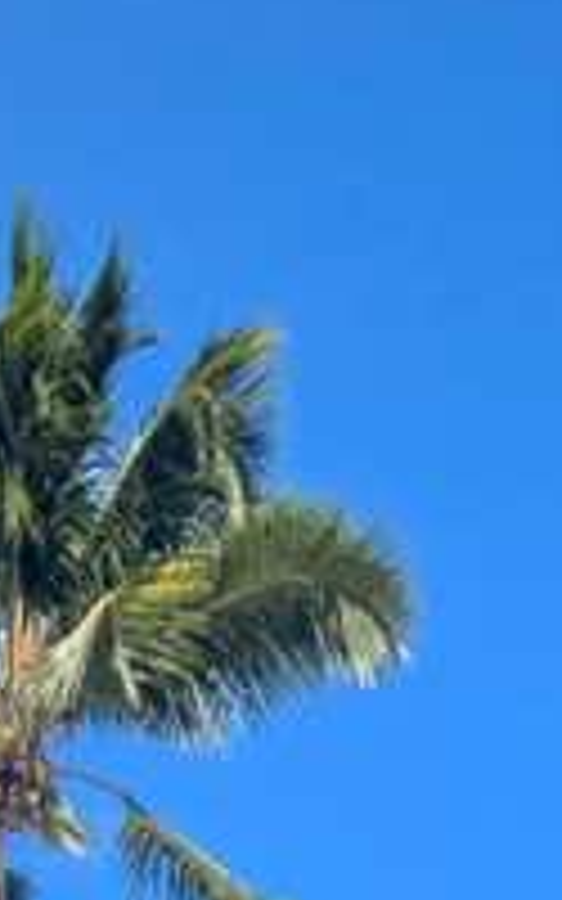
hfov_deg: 14.4
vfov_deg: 15.7
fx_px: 2206
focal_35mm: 90
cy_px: 1998
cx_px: 445
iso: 49
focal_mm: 2.35
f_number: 2.2
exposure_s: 1/1148
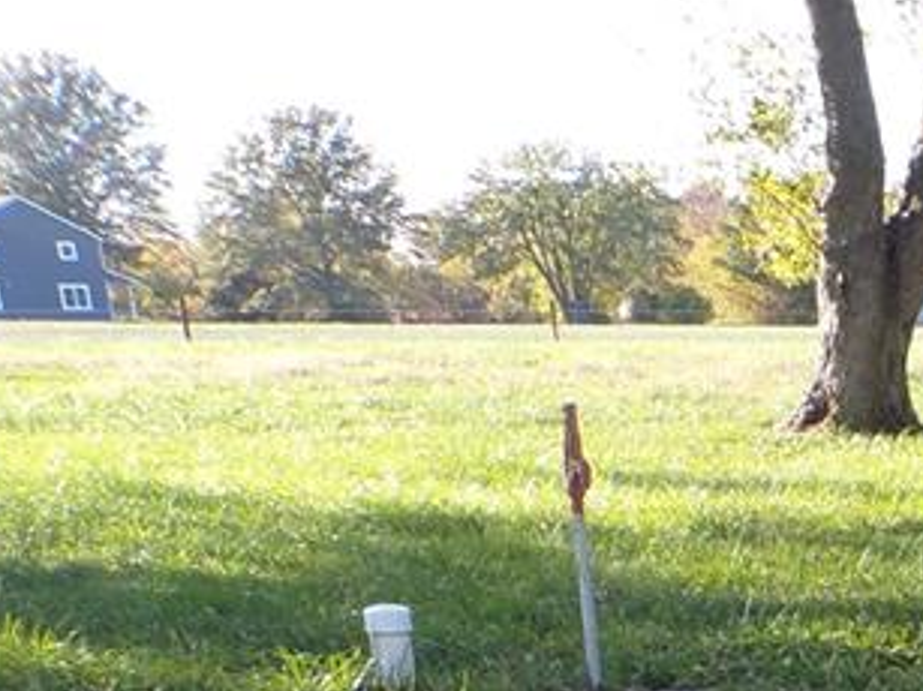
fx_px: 2132
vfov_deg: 16.3
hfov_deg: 20.7
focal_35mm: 80
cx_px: 1401
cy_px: 1130
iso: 100
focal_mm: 4.3
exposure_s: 1/110
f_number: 4.4
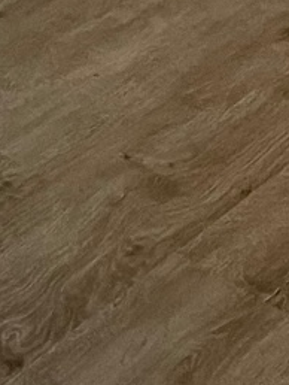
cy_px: -733
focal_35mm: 203
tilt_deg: -14.2
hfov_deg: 6.4
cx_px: -700
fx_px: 2256
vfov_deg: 8.4
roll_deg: -1.8
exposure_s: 1/60
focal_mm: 4.2
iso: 80
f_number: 1.6
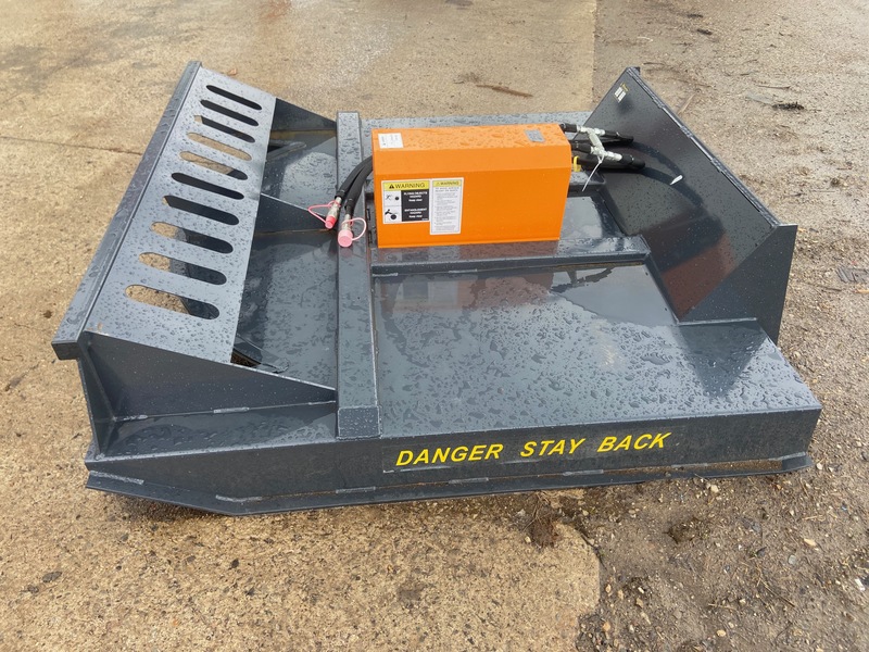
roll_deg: +0.0
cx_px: 434
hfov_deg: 67.3
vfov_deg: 53.1
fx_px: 653
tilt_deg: -43.5
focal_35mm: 26
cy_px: 326
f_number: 1.8
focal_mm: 4.25
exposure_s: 1/405
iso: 32
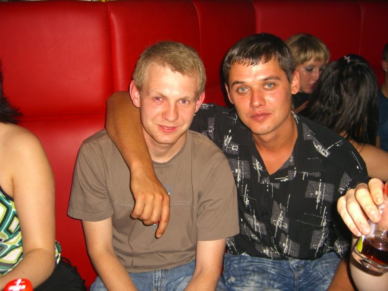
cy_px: 146
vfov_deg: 37.7
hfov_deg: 49.0
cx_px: 194
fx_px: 426
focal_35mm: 38
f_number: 2.8
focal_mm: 7.9
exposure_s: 1/60
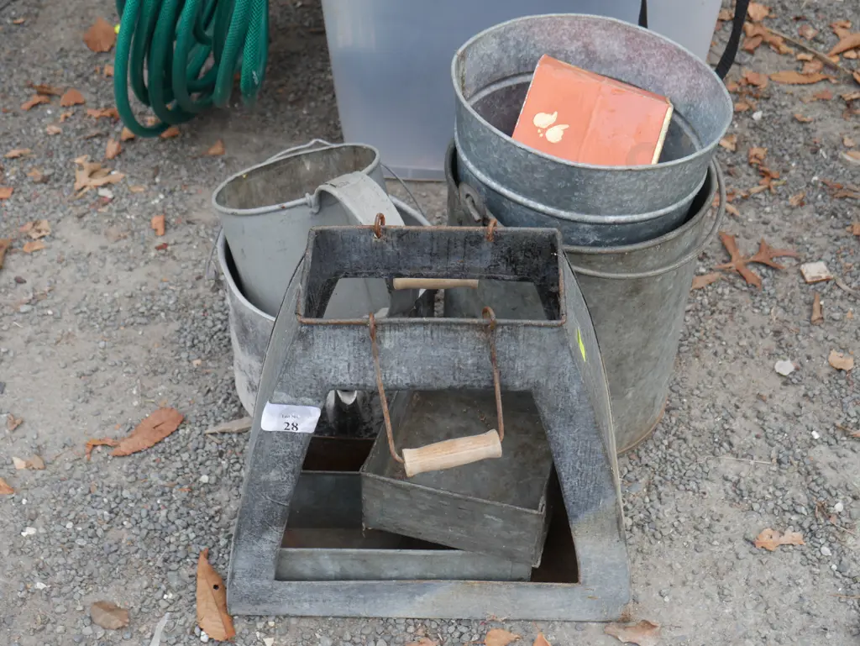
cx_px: 430
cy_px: 323
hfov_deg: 39.6
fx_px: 1193
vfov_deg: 30.3
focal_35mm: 48
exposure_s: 1/60
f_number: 5.2
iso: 250
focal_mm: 24
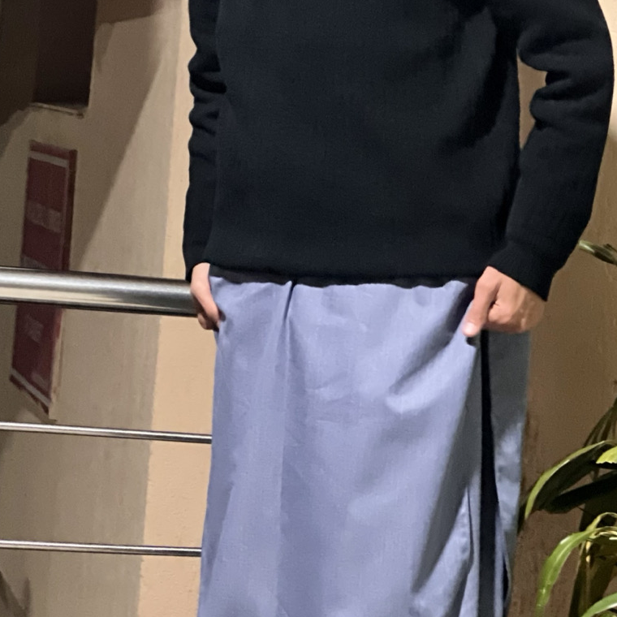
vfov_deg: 13.4
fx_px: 2601
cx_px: 309
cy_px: 100
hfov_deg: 13.5
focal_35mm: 129
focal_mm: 9
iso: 800
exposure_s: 1/14
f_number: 2.8
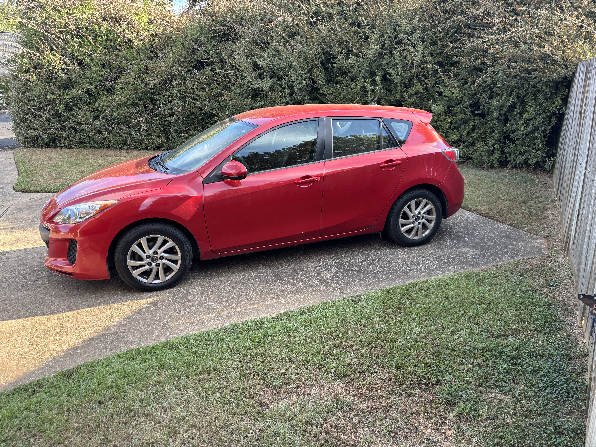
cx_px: 298
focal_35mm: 26
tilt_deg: -19.2
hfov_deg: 67.3
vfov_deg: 53.1
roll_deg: +2.4
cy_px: 224
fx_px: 448
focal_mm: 5.96
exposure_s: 1/224
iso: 40
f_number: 1.6
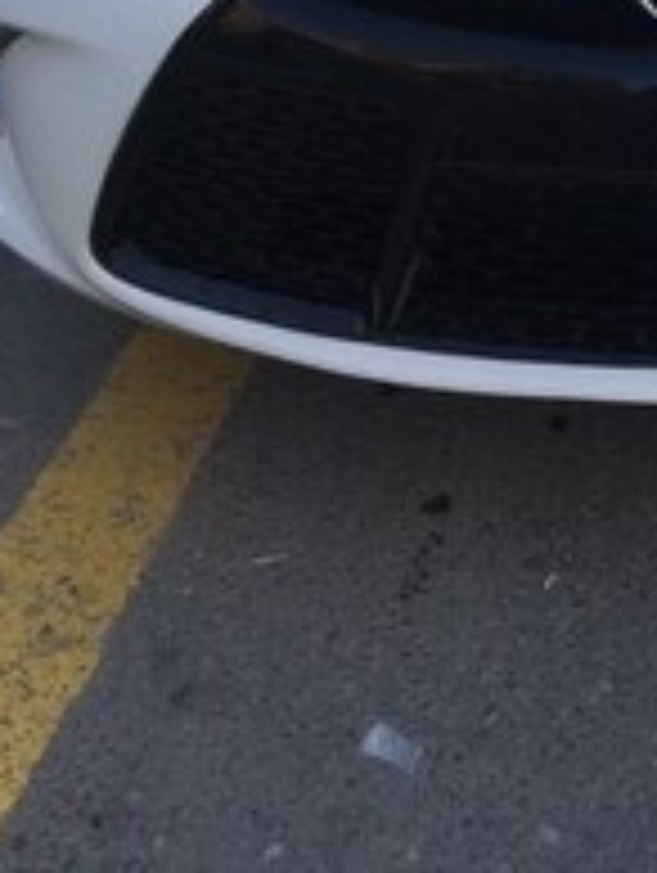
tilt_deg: -18.7
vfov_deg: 24.0
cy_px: -162
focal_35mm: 74
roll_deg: +3.5
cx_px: 770
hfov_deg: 18.9
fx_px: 1869
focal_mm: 4.15
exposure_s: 1/260
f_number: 2.2
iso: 32
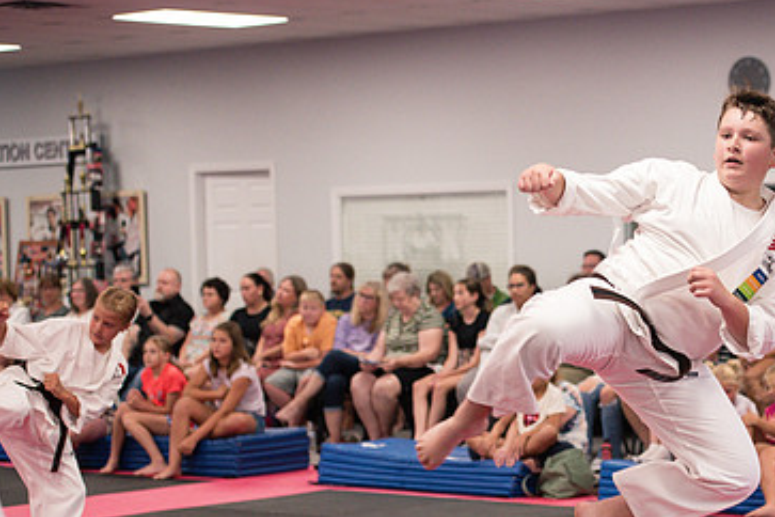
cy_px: 405
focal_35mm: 112
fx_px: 2411
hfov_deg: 18.1
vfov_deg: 12.2
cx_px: 598
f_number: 2.8
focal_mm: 70
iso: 1600
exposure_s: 1/400
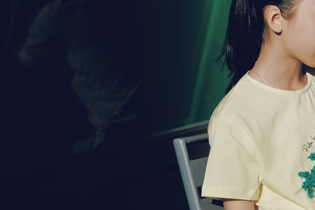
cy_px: 70
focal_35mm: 155
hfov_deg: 12.9
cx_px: 389
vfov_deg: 8.8
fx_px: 1356
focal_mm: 35
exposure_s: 1/3000
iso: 400
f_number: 6.4
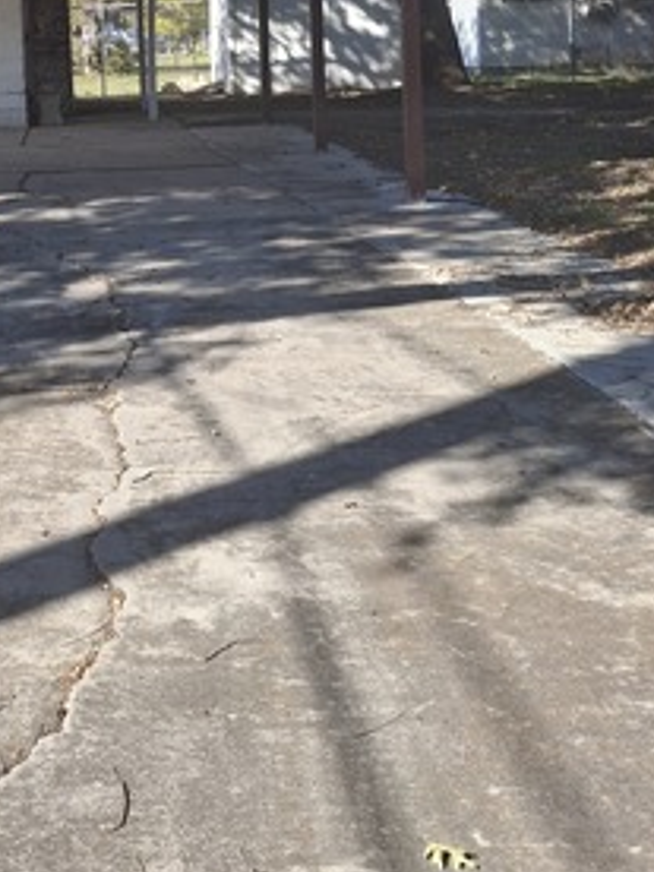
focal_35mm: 58
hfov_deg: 24.2
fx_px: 1461
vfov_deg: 31.2
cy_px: 35
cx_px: 9
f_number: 1.8
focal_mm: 4.69
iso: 32
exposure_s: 1/1218
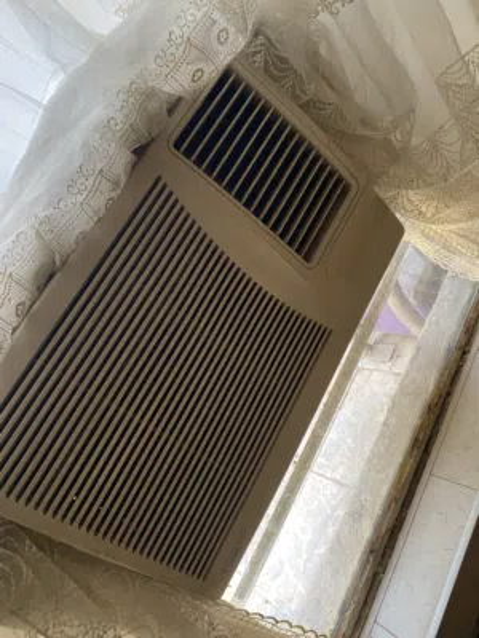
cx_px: 240
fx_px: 480
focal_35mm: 26
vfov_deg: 67.3
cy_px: 319
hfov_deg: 53.1
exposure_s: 1/60
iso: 200
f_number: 1.8
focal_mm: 4.25
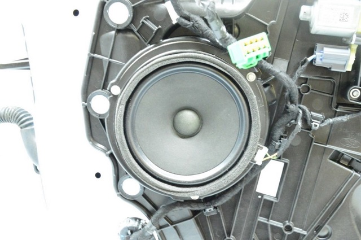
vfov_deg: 36.8
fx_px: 361
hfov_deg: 53.2
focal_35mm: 36
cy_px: 120
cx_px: 180
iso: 6400
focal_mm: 24
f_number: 6.3
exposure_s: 1/20
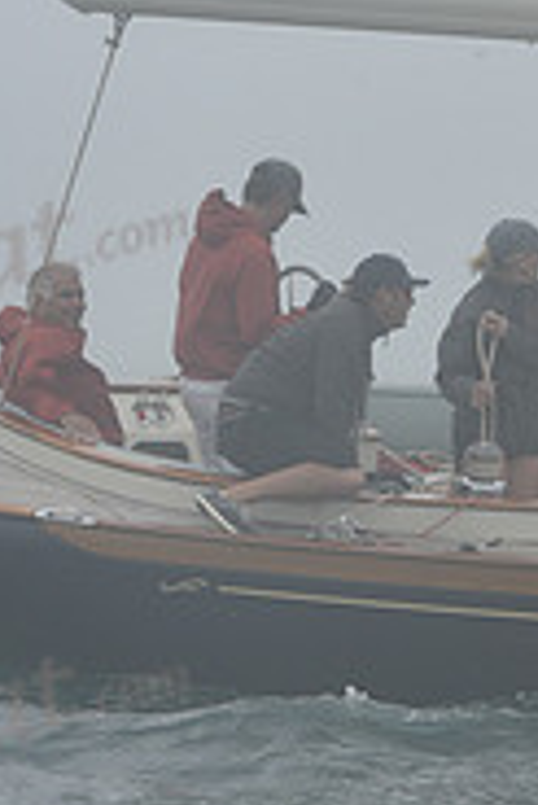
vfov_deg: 5.4
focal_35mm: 379
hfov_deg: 3.6
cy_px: 455
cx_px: 418
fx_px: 8479
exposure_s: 1/800
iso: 250
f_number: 10
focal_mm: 120
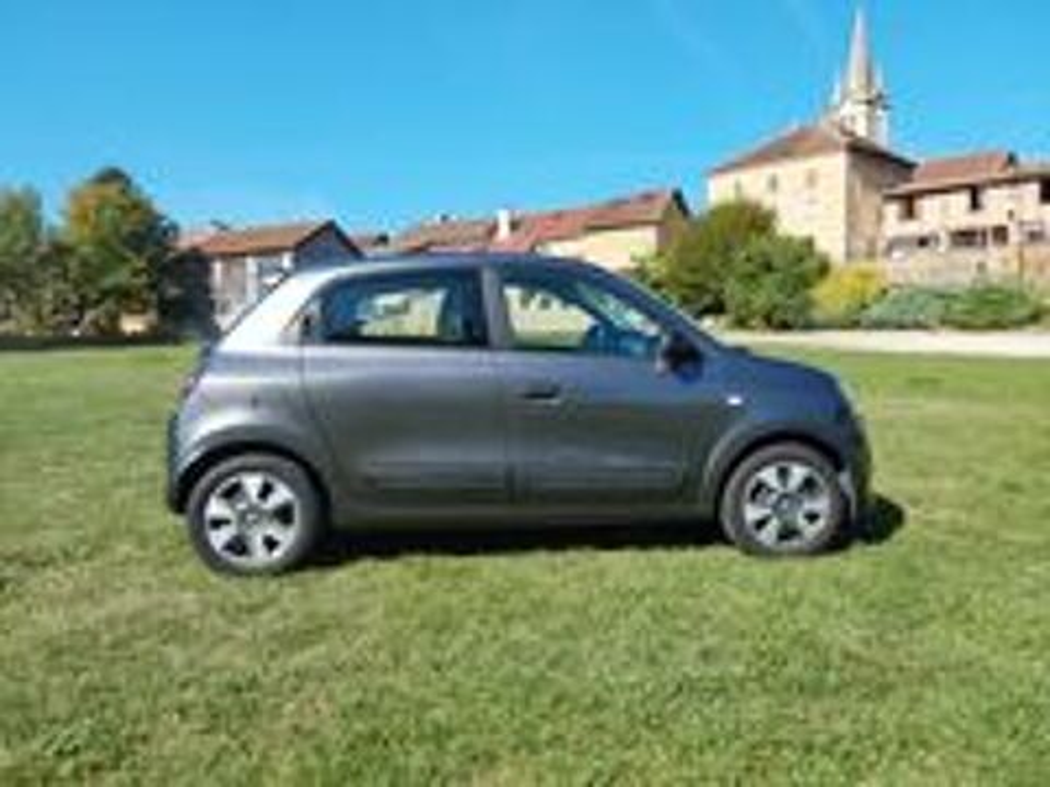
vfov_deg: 49.7
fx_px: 849
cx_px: 525
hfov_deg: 63.4
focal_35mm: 28
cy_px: 394
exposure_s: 1/1380
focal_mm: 2.91
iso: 50
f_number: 1.9
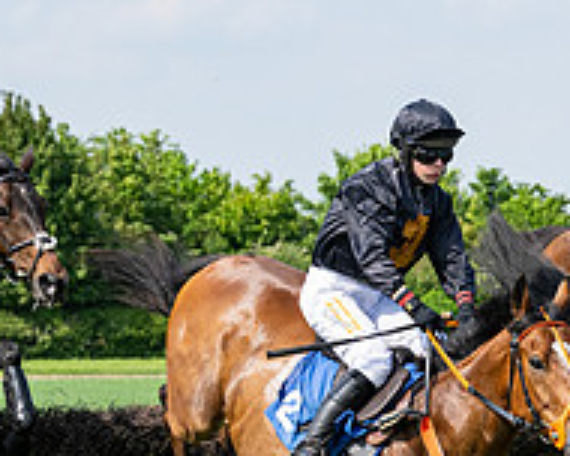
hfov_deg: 8.2
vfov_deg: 6.6
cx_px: 637
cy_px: 516
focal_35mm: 234
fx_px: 3948
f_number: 5
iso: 400
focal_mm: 70
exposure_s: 1/2500
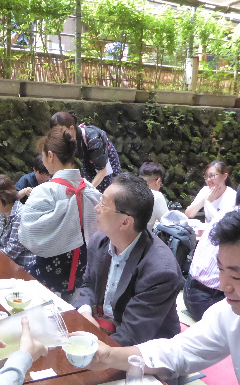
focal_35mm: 40
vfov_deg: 49.2
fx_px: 419
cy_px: 209
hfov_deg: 31.1
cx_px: 43
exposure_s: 1/100
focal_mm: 4.3
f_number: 3.3
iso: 1600
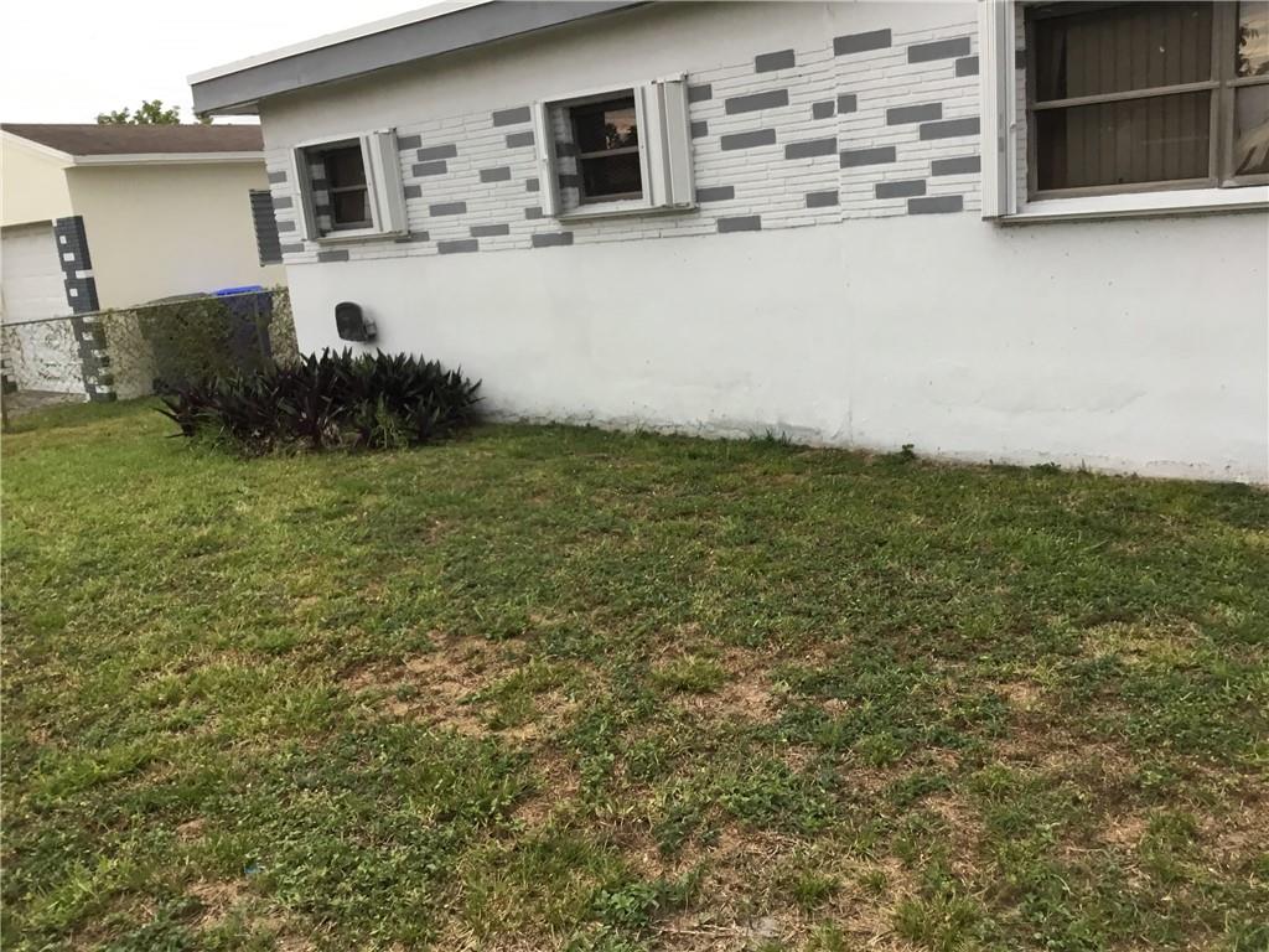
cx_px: 634
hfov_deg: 58.4
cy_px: 476
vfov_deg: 45.4
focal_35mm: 31
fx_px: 1136
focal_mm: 3.3
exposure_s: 1/30
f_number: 2.4
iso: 25
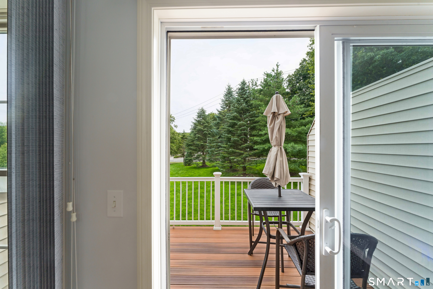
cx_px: 216
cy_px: 144
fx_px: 168
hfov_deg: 104.3
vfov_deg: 81.2
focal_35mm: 14
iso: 400
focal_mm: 14
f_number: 13
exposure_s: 1/125
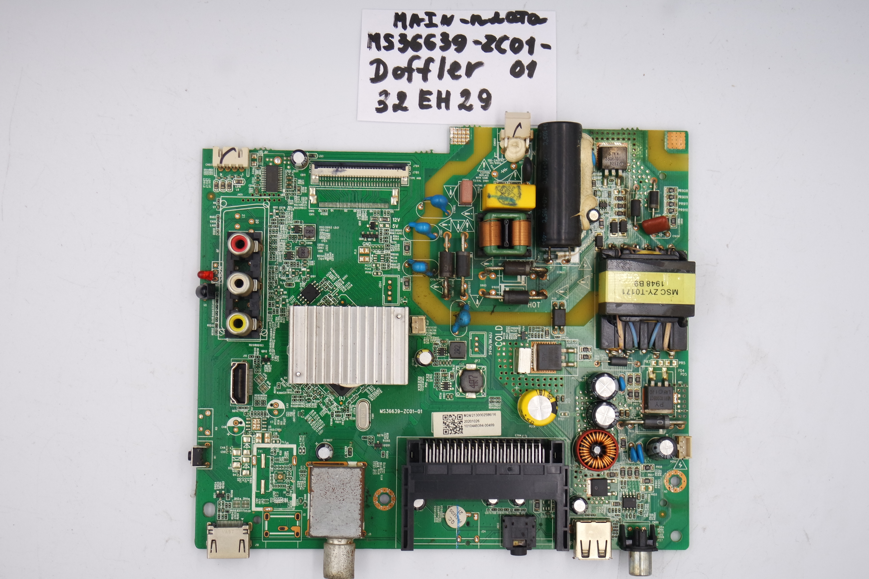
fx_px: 1303
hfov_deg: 36.9
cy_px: 290
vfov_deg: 25.1
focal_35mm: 54
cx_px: 434
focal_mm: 20
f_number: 5
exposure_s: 1/125
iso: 200
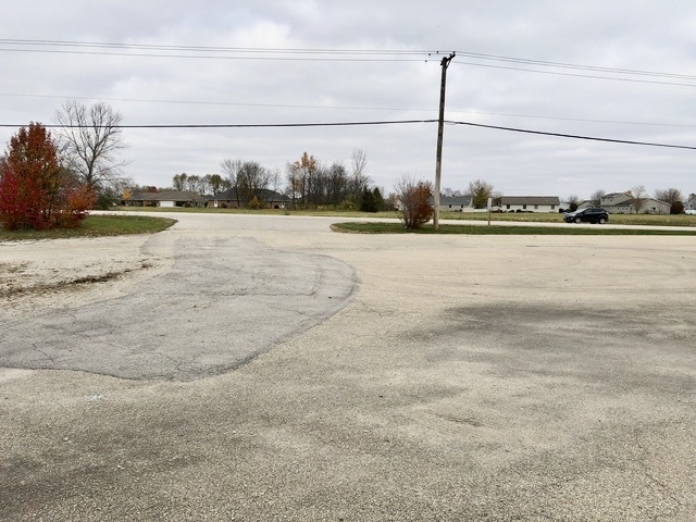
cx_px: 348
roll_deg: +1.4
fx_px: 563
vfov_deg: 49.7
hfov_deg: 63.4
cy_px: 261
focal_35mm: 28
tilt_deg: -5.3
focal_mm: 4
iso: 20
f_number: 1.8
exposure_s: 1/1412
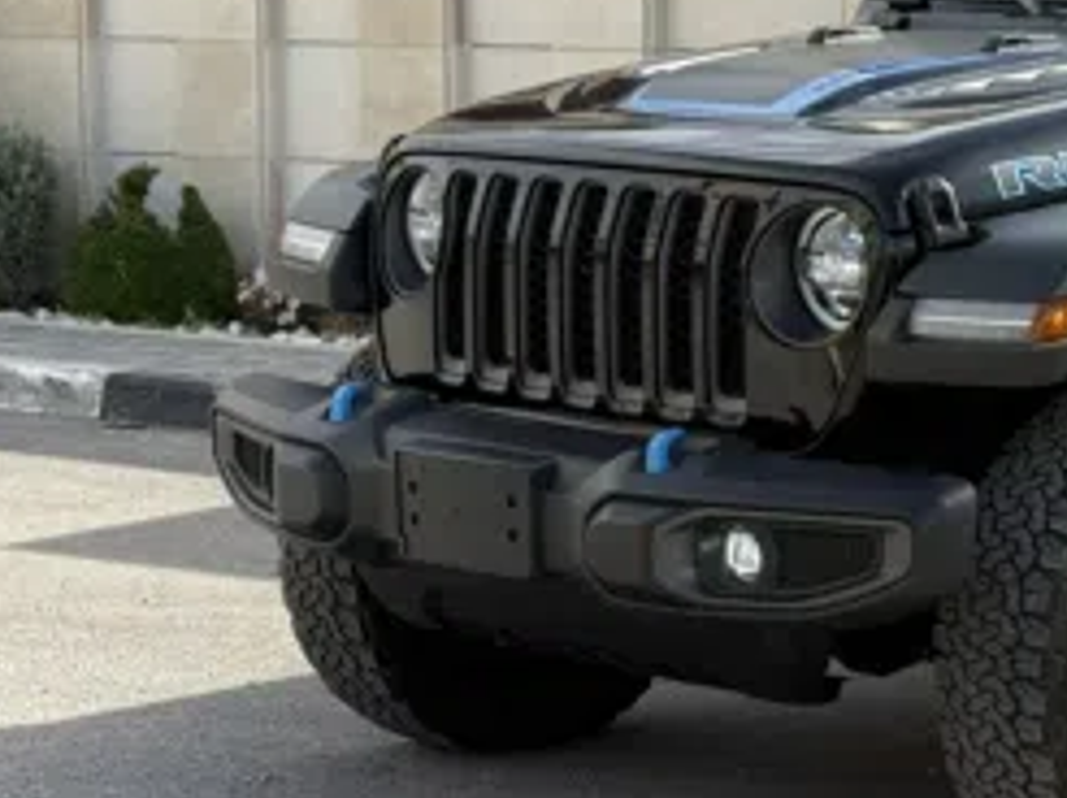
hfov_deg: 15.3
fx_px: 3849
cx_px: 1223
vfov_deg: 11.8
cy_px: 143
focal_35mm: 125
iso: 100
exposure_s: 1/2667
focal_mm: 6.76
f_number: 1.78
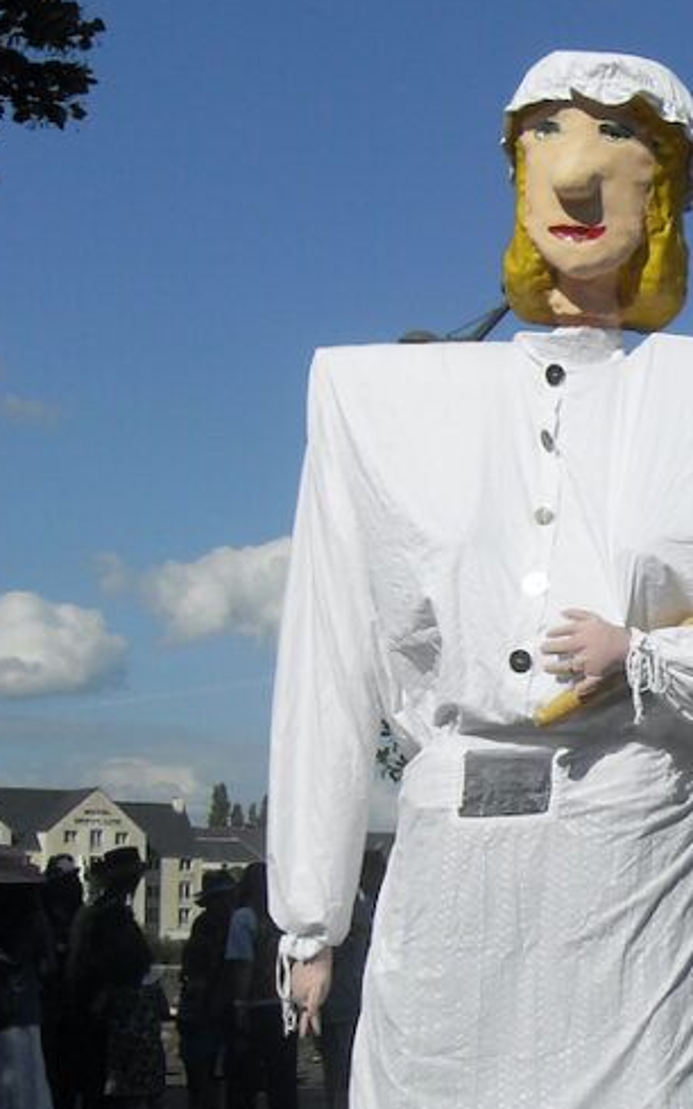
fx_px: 2479
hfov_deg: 14.6
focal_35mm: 82
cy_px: 672
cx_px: 1094
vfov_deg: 25.2
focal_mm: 6.3
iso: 80
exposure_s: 1/250
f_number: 8.9
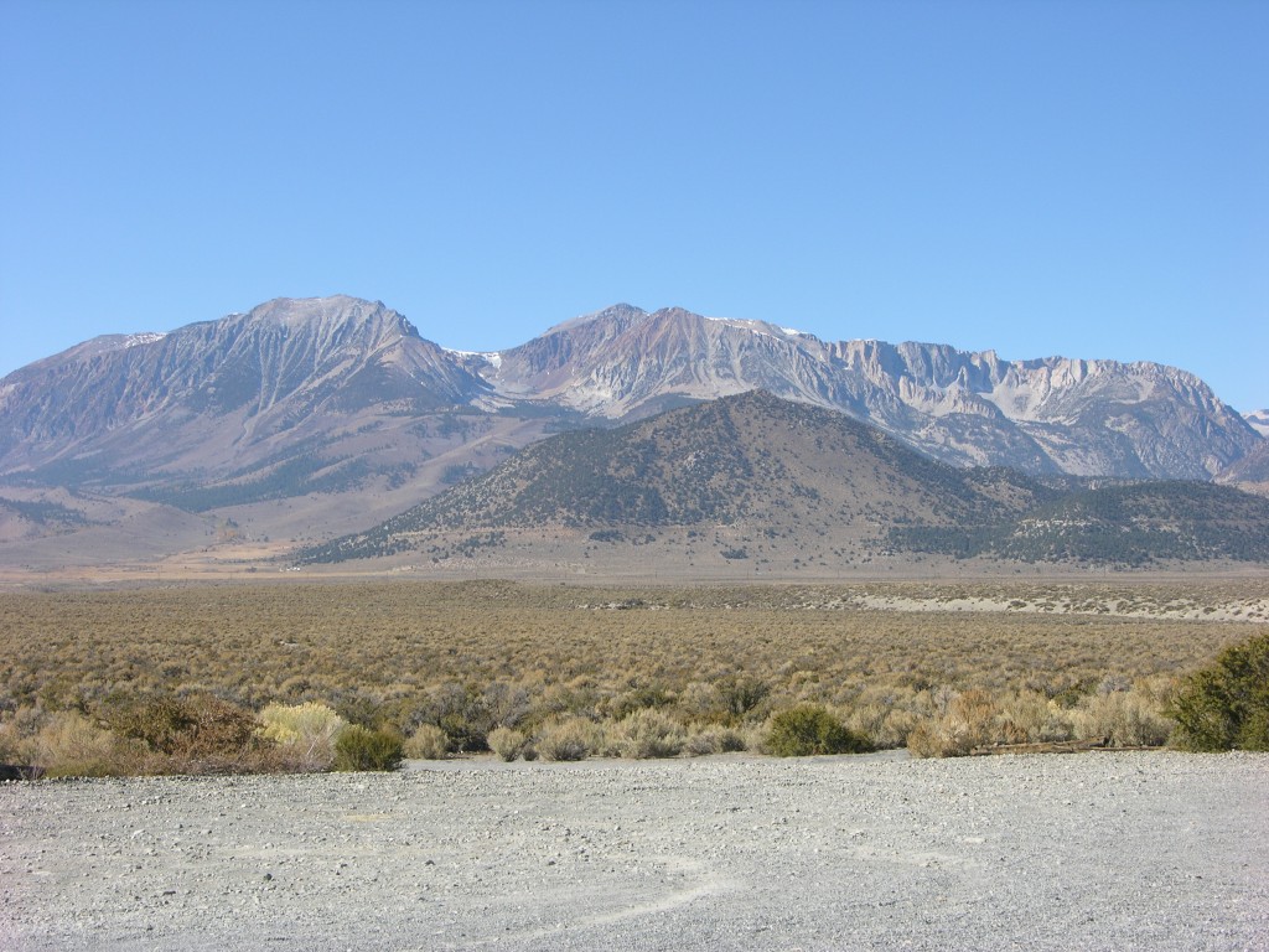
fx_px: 2273
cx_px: 634
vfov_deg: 23.7
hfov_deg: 31.2
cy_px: 476
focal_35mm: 62
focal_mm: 15.7
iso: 50
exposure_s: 1/277
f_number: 5.1
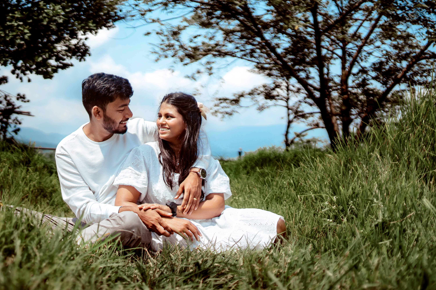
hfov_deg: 37.4
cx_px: 187
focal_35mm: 53
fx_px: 642
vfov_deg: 25.5
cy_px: 143
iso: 100
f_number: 1.4
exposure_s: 1/6400
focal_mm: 35
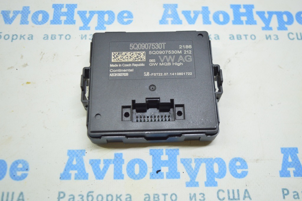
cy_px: 100
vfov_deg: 34.2
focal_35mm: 39
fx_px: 327
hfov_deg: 49.6
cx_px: 151
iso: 400
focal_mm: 26
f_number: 4
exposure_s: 1/40
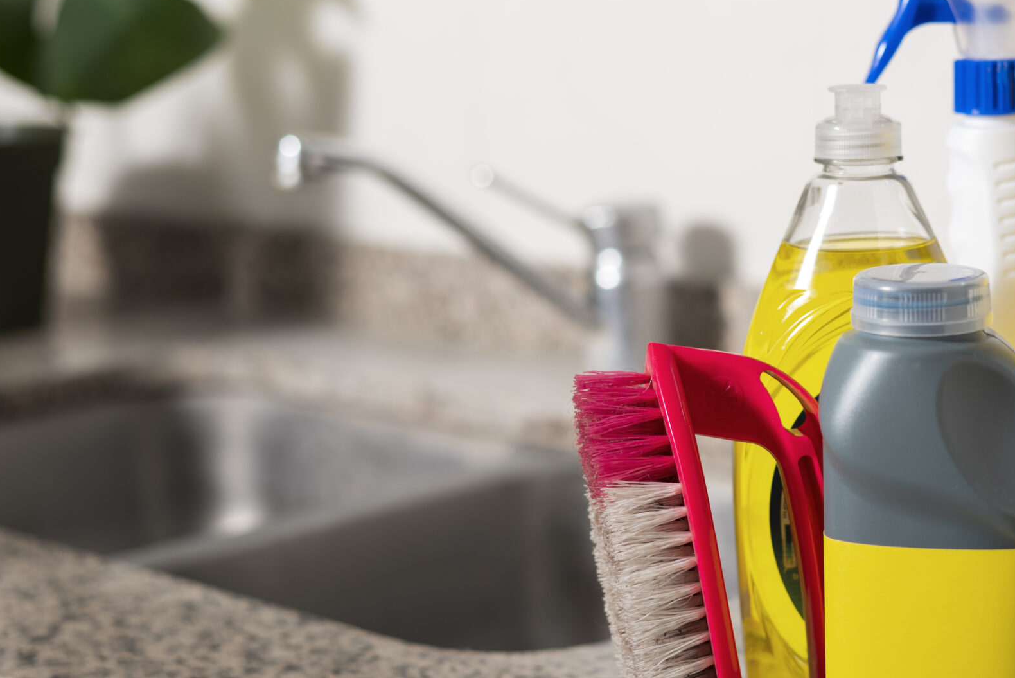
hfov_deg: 24.8
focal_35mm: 81
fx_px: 2285
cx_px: 736
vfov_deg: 16.9
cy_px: 324
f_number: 3.2
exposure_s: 1/200
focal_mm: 50
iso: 160
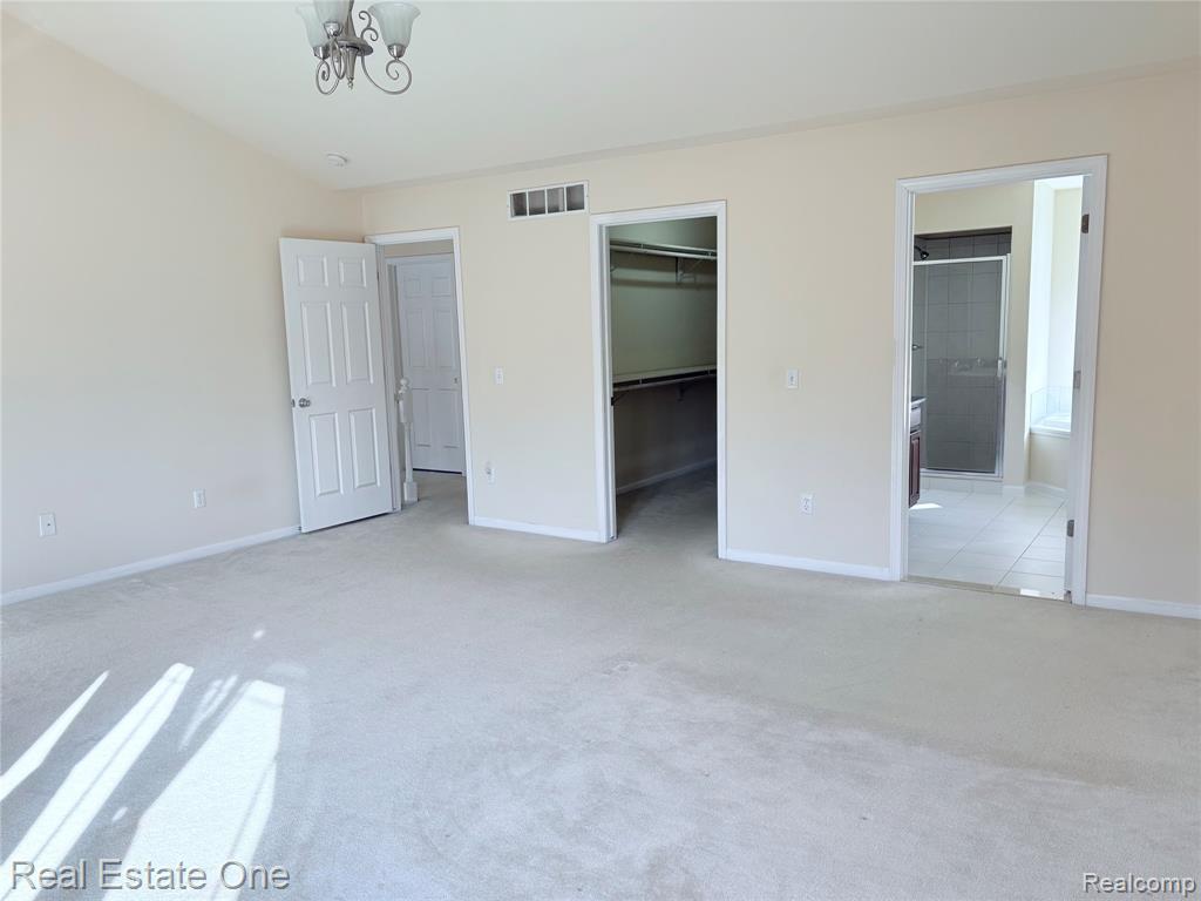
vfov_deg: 53.1
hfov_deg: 67.3
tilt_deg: -7.4
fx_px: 902
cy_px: 450
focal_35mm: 26
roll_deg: +1.7
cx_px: 600
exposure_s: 1/242
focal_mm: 5.96
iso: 80
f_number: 1.6
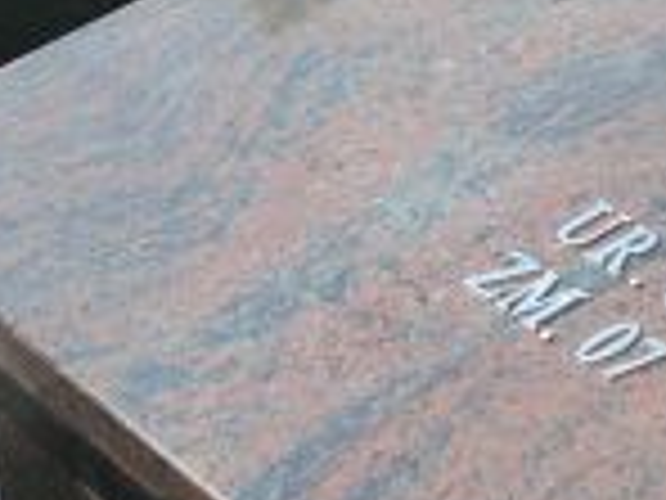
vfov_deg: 9.8
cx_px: 1026
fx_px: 2905
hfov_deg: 12.4
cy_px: 198
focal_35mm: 151
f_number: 2.8
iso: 80
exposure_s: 1/500
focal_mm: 5.2
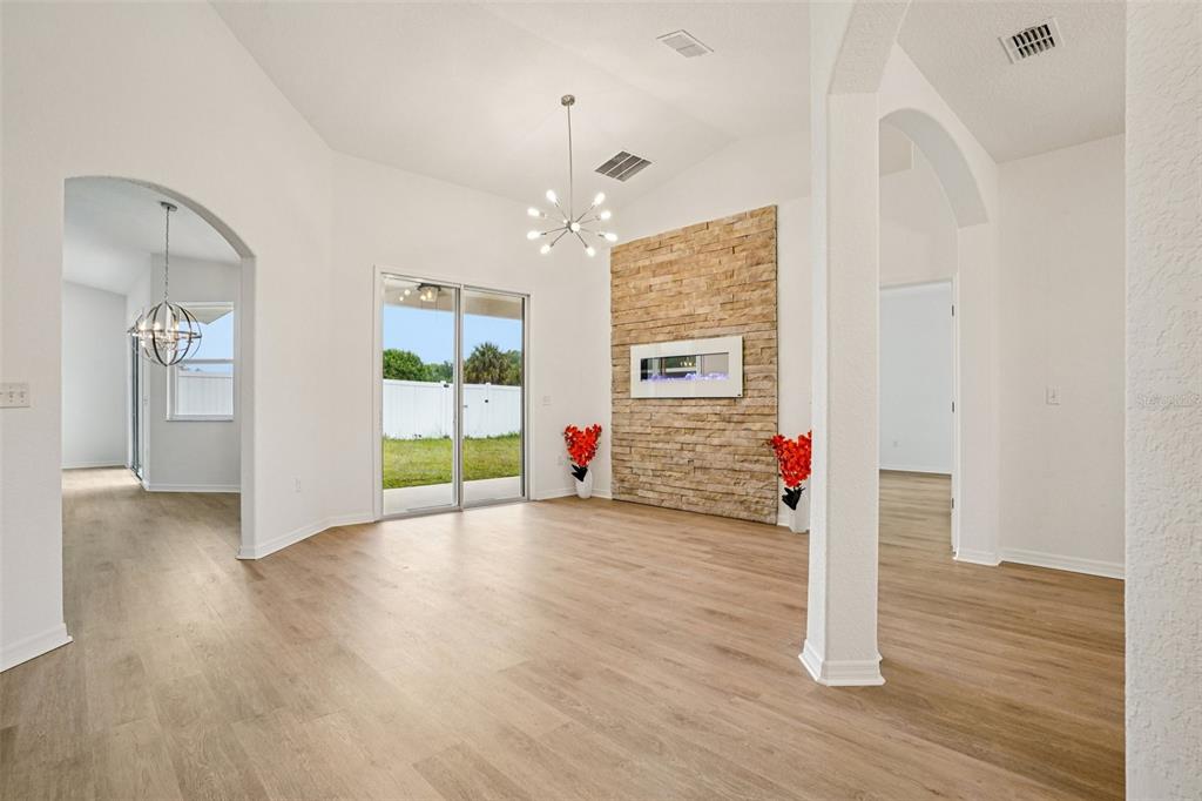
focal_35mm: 17
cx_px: 601
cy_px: 400
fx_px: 567
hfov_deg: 93.3
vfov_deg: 70.4
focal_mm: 17
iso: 250
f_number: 9
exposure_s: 1/30
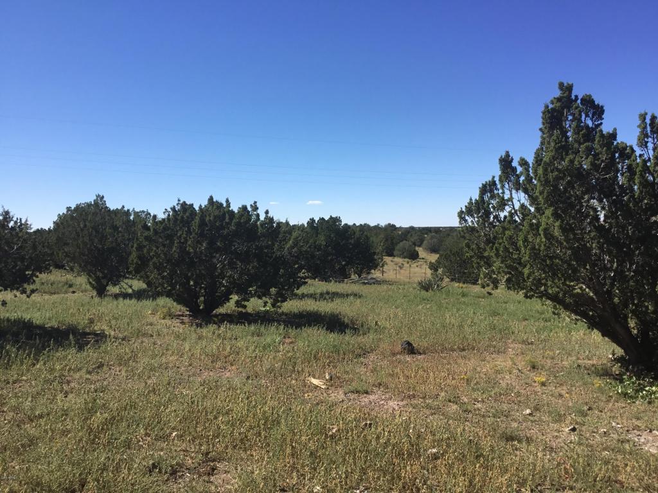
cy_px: 246
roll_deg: +1.5
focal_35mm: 31
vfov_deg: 45.4
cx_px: 329
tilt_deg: -2.2
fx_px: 589
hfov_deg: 58.4
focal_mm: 3.3
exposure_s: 1/1294
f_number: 2.4
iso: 25
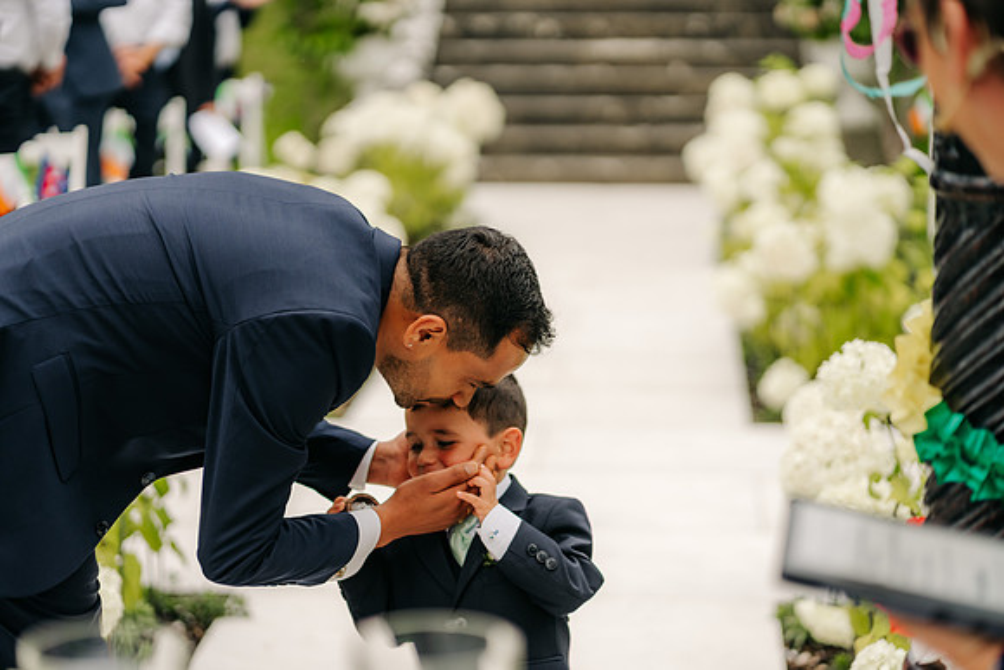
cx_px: 502
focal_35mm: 85
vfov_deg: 16.1
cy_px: 335
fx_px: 2371
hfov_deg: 23.9
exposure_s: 1/3200
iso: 100
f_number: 2
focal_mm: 85
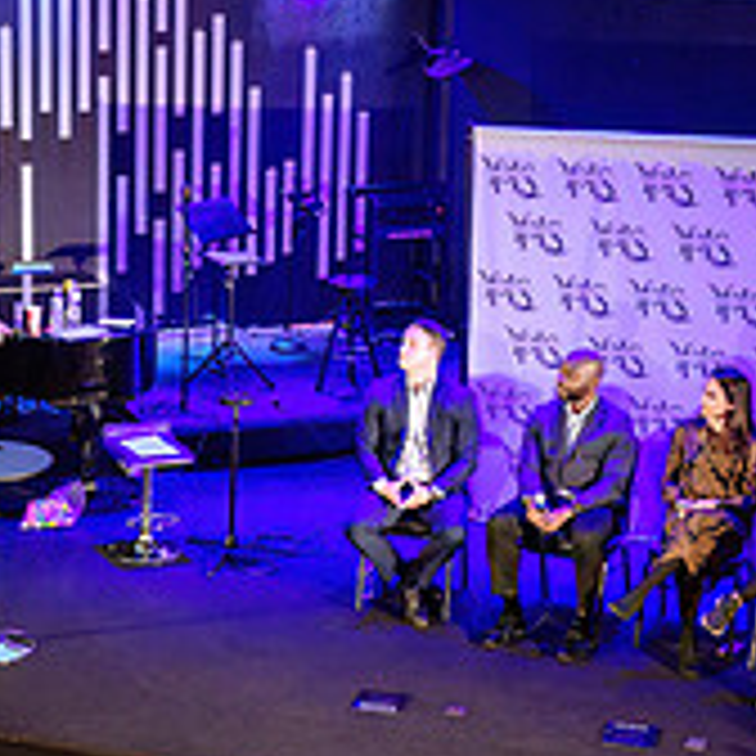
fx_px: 2397
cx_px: 108
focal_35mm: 97
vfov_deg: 17.9
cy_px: 425
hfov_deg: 17.7
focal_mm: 33
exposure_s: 1/125
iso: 1250
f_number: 2.8
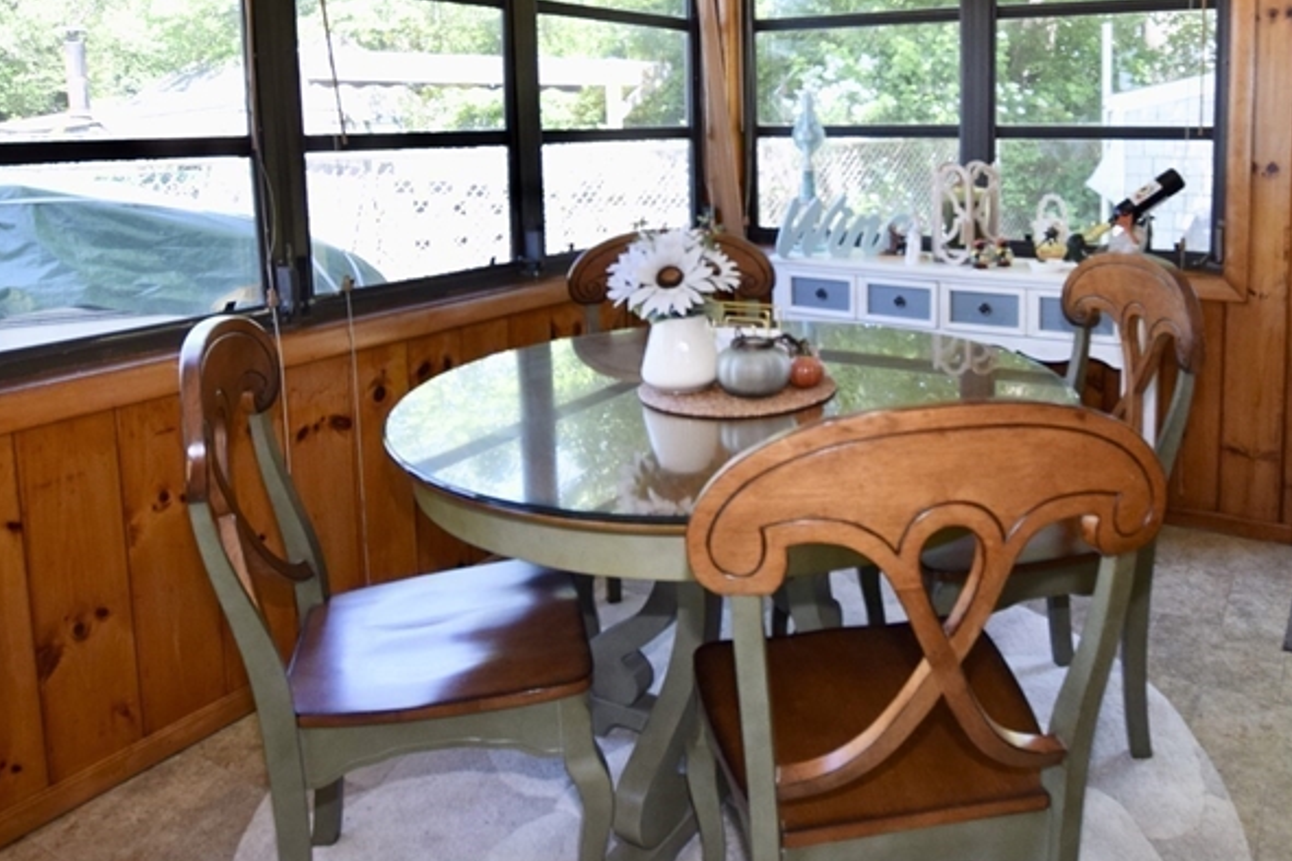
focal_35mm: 26
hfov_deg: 68.5
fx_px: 933
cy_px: 215
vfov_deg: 47.7
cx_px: 796
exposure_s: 1/125
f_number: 5.6
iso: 400
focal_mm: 10
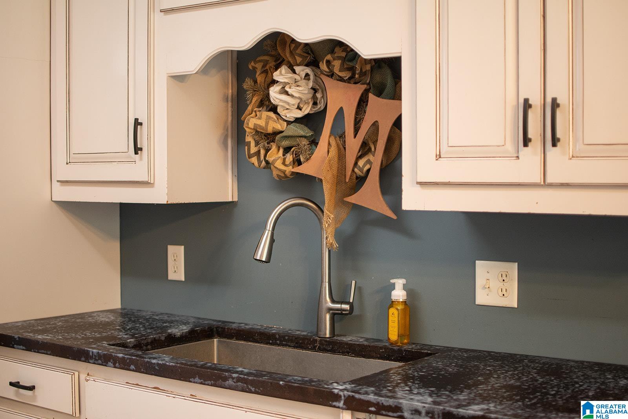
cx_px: 314
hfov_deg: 38.2
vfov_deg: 26.0
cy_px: 210
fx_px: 907
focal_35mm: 52
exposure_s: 1/80
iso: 160
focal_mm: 35
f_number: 1.8
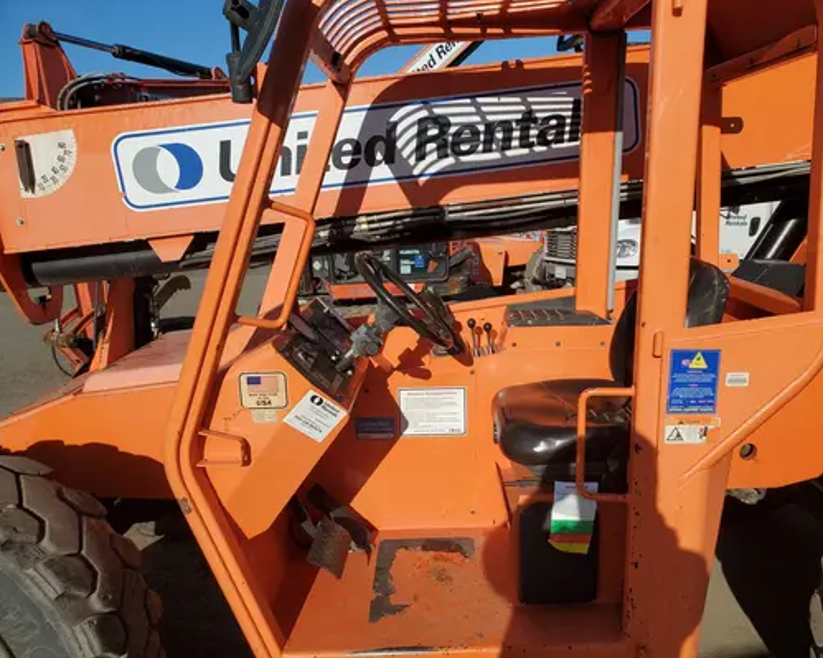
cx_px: 452
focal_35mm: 28
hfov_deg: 62.1
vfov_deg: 51.5
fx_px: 682
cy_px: 332
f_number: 2.4
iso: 50
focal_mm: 4.3
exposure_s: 1/3418
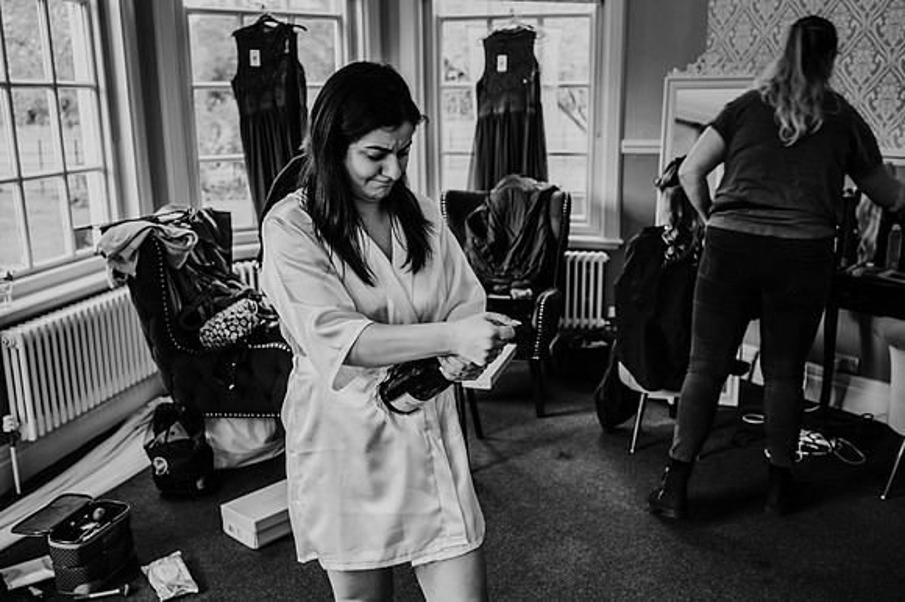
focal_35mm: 35
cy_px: 301
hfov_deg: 54.5
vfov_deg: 37.8
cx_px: 452
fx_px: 879
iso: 180
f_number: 4
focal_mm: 35
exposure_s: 1/40
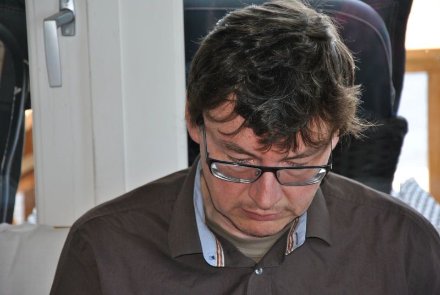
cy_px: 148
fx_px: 1928
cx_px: 220
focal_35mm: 158
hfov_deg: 13.0
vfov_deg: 8.7
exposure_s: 1/60
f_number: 5.6
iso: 200
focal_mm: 105
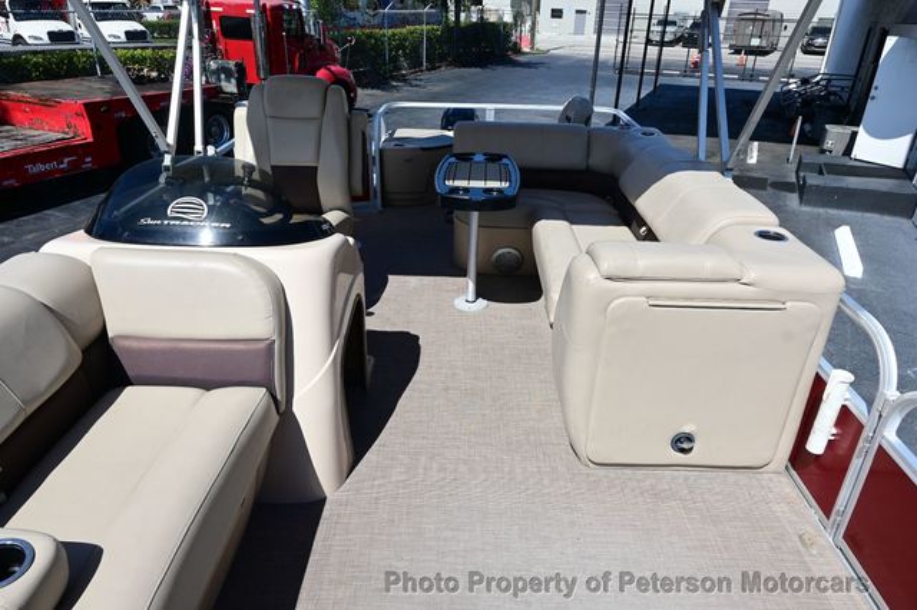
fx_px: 611
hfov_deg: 73.8
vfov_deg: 53.1
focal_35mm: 24
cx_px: 458
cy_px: 305
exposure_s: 1/250
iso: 100
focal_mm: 16
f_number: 8
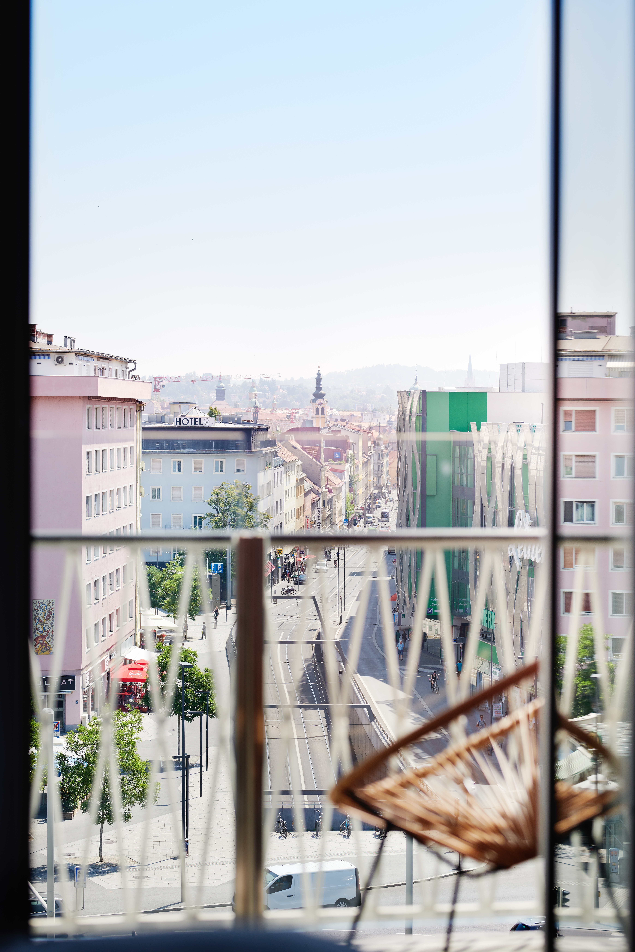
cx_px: 318
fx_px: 2249
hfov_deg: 16.1
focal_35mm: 85
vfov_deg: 23.9
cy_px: 476
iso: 100
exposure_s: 1/1000
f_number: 4
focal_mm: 85
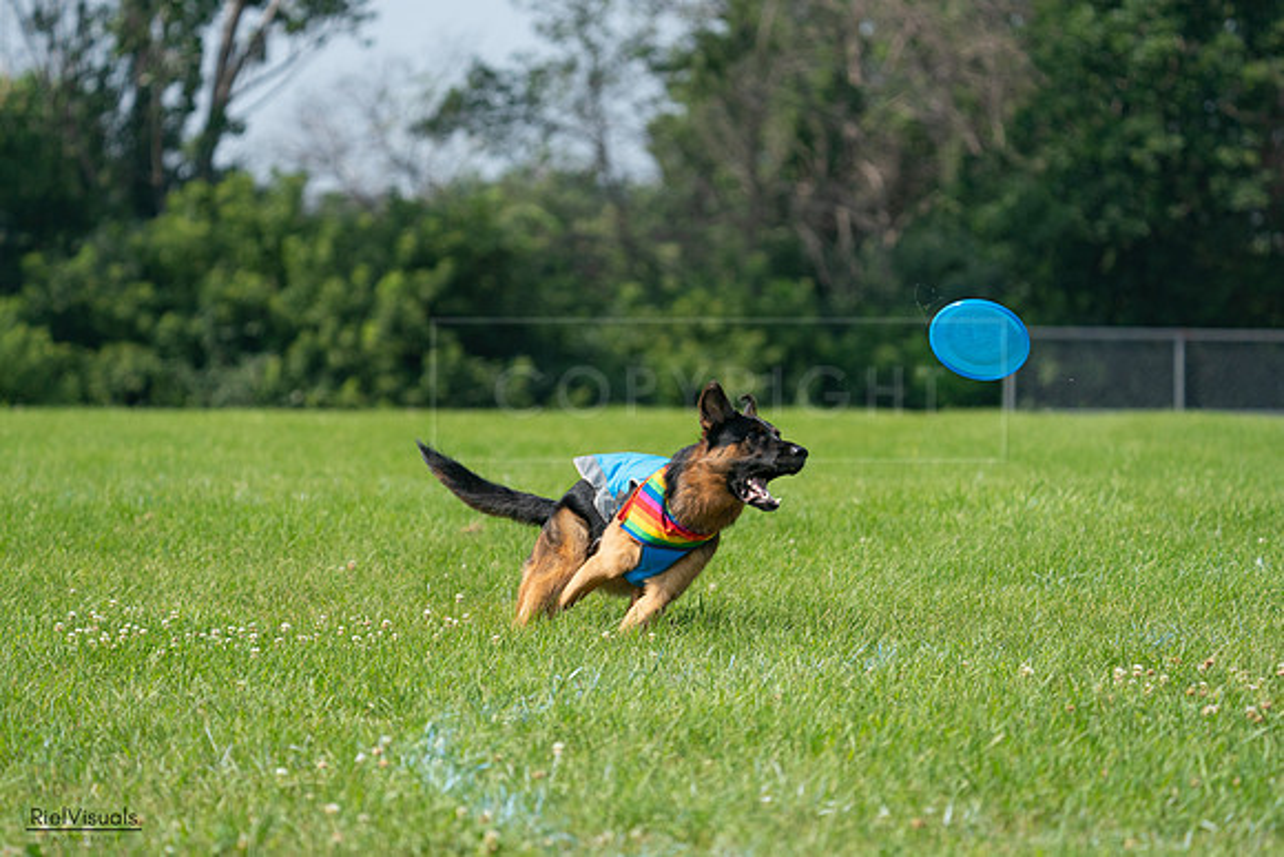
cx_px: 642
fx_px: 8027
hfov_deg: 9.1
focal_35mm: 225
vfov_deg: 6.1
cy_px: 428
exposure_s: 1/4000
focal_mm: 225
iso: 1250
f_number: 5.6
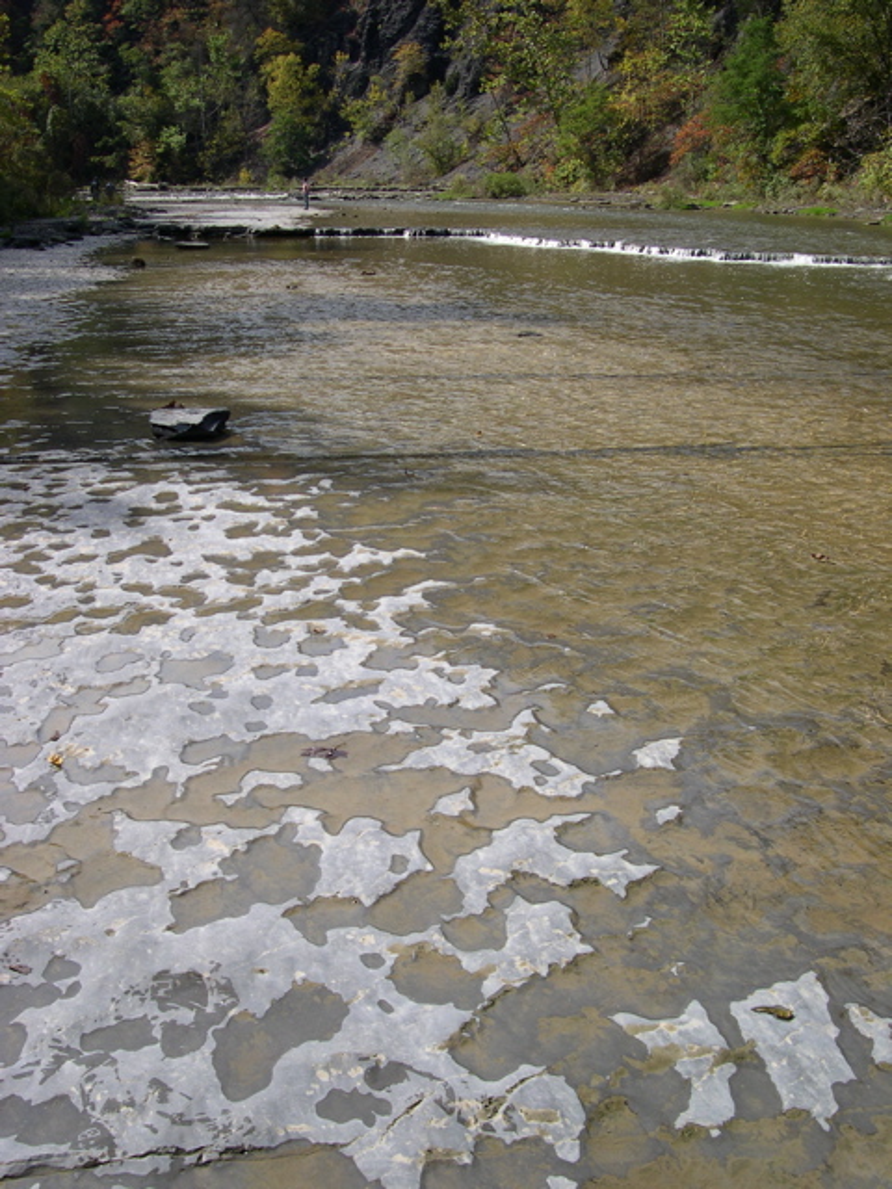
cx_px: 446
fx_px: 1306
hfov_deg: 37.7
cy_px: 594
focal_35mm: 38
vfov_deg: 49.0
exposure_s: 1/145
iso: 100
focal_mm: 8
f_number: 7.6
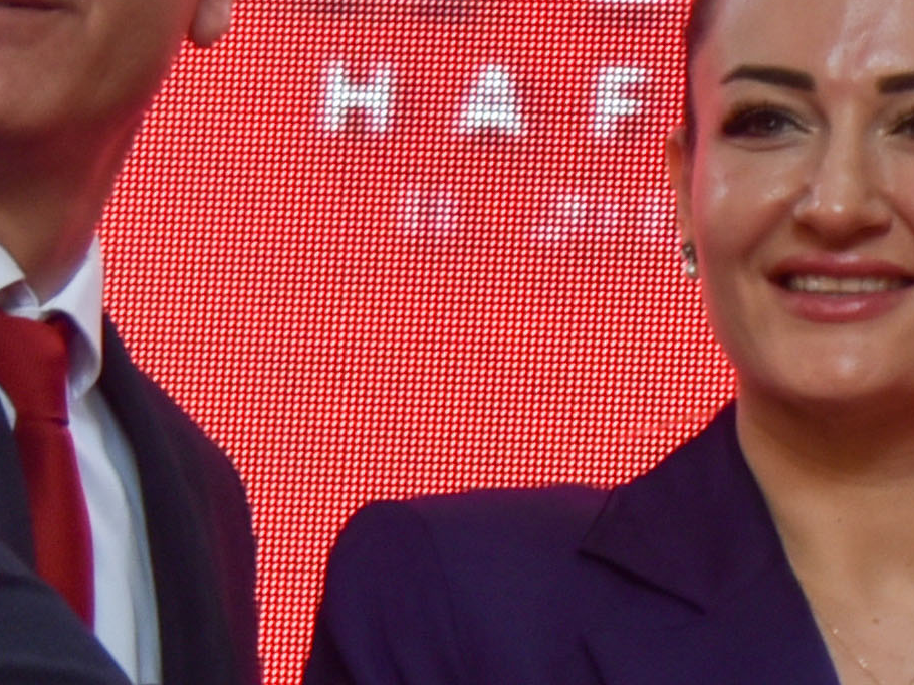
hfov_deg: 6.0
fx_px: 8394
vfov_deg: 4.7
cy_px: 733
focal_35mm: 318
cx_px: 1988
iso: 320
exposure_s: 1/200
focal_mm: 50
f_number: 4
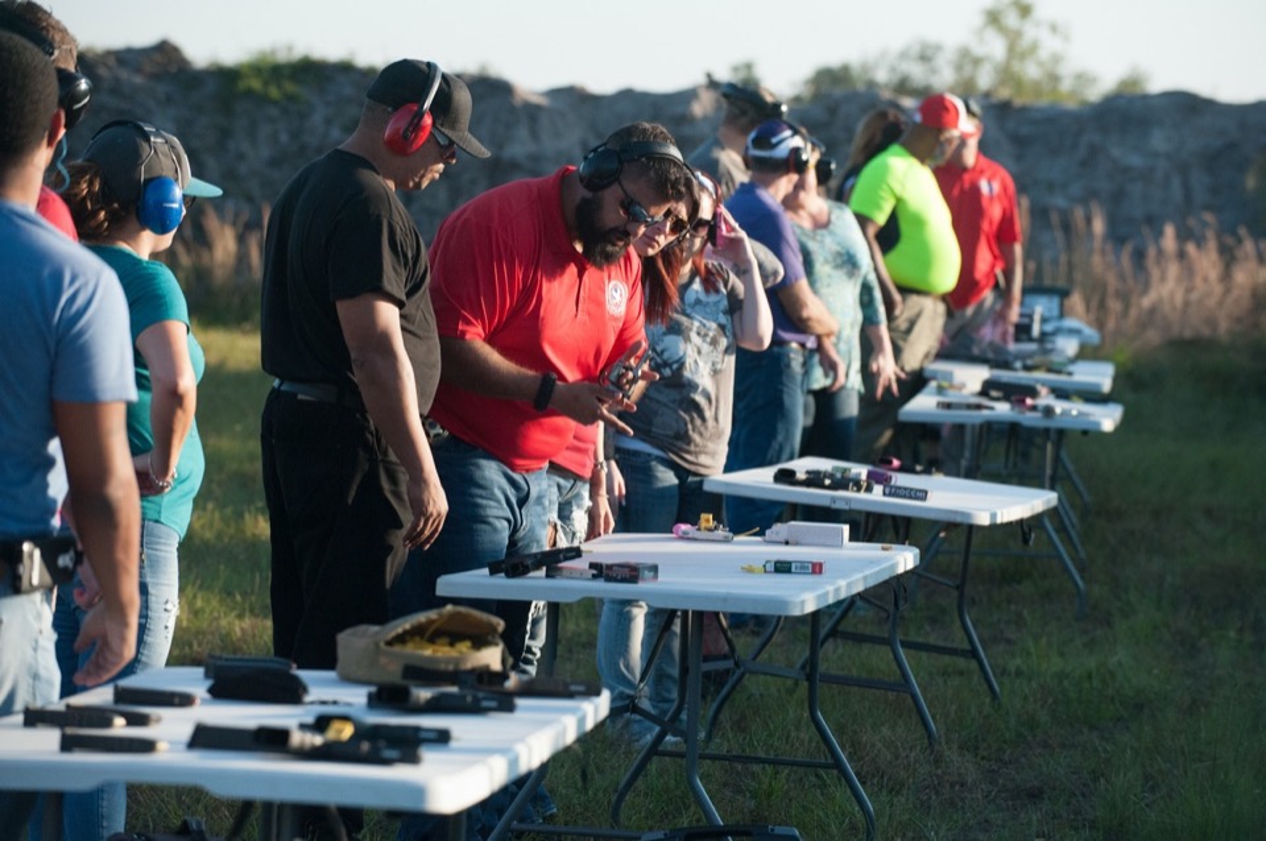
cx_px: 633
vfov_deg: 9.1
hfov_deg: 13.7
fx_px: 5270
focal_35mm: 150
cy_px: 420
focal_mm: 150
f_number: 5
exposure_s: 1/5000
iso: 2500
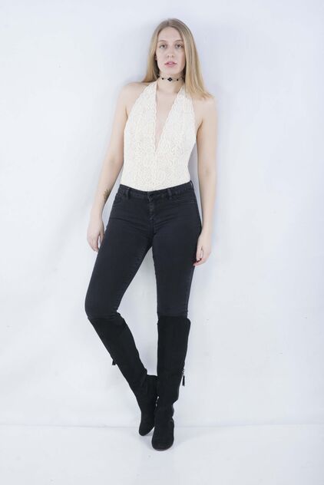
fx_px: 1146
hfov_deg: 16.1
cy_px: 242
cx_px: 162
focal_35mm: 85
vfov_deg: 23.9
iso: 125
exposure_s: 1/160
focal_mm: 85
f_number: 8
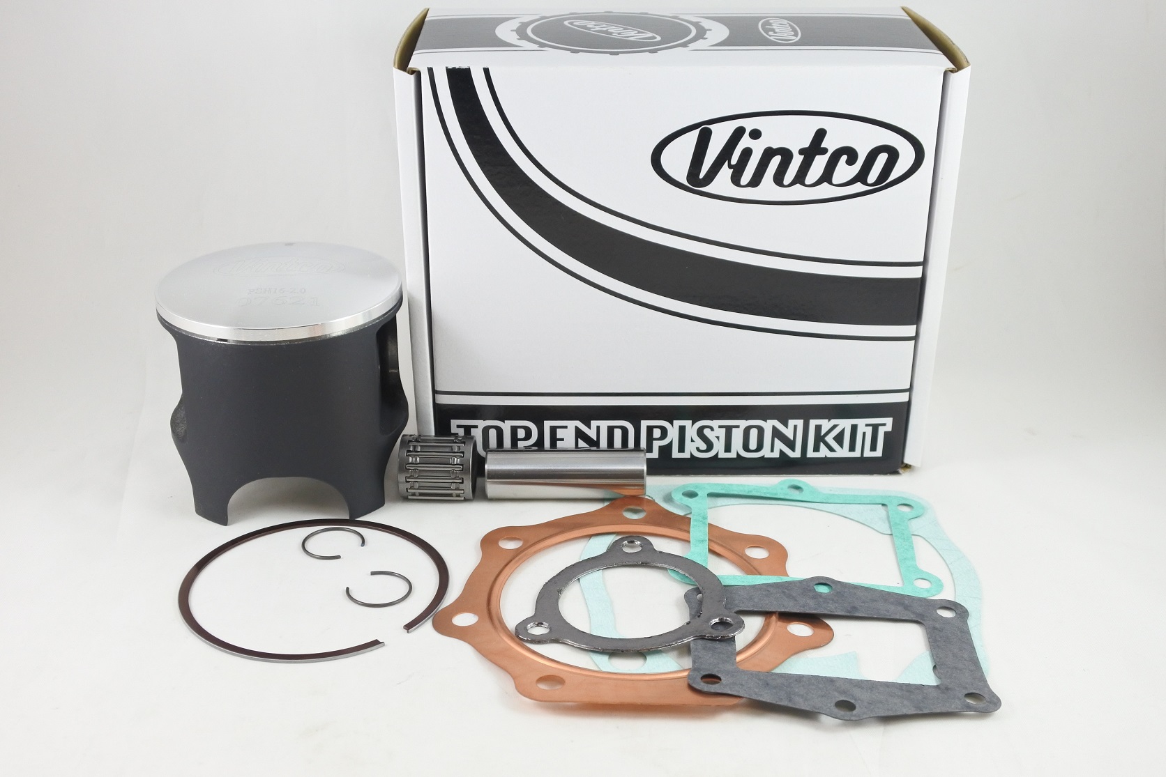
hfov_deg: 48.5
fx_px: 1296
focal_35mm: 40
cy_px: 388
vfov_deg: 33.4
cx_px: 583
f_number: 4.2
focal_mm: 15
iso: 640
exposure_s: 1/125
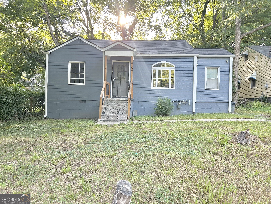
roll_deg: -0.3
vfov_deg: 53.1
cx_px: 136
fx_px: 204
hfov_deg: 67.3
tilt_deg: +0.0
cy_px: 102
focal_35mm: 26
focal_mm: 5.7
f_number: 1.5
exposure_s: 1/164
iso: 50
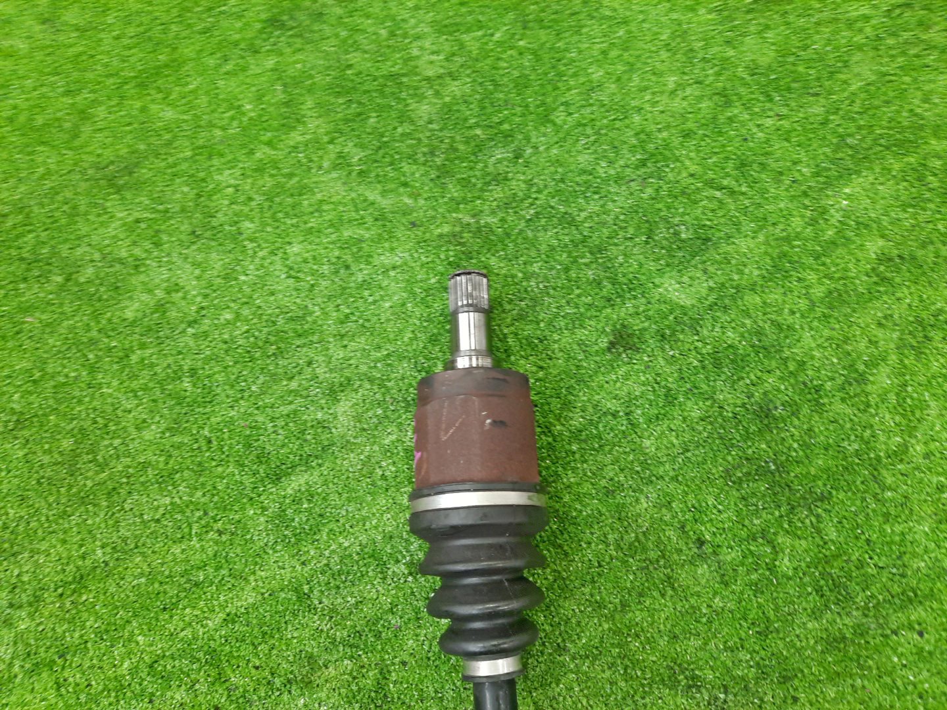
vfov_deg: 54.9
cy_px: 355
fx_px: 684
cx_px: 474
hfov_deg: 69.4
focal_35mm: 25
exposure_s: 1/33
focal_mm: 4.6
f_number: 2
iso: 267
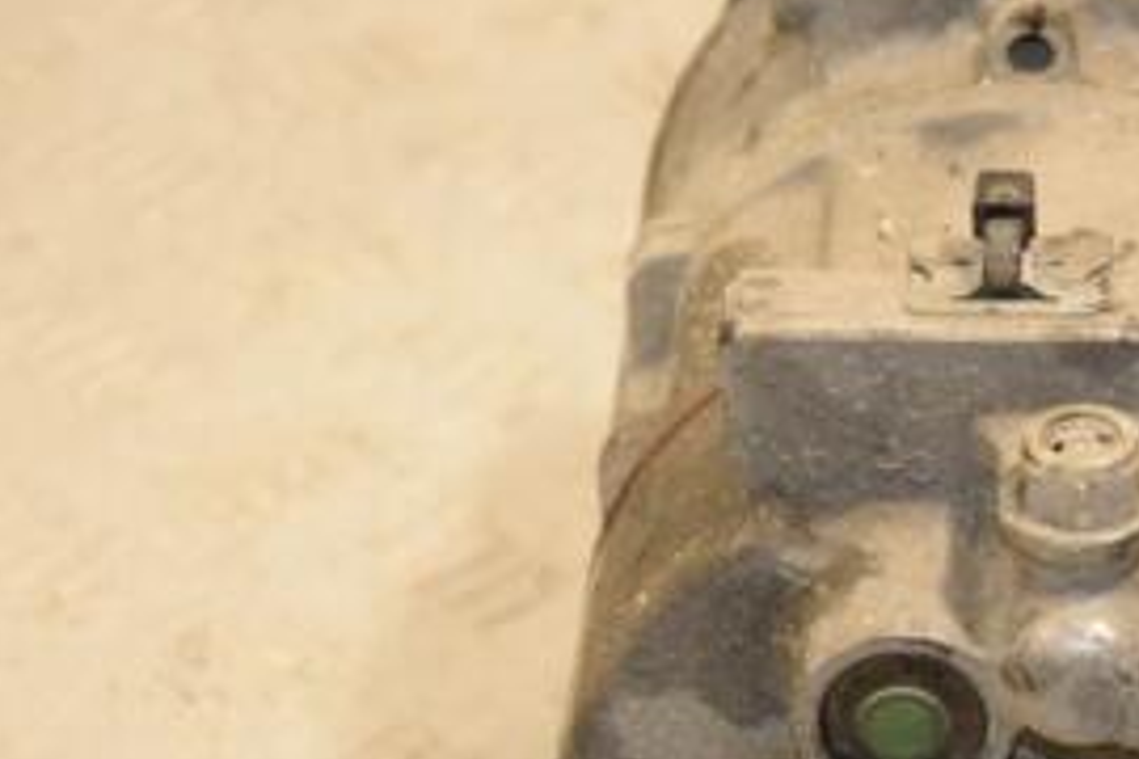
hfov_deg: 9.3
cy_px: 624
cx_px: 1097
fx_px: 6960
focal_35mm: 220
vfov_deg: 6.2
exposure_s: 1/200
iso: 800
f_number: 5.6
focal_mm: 66
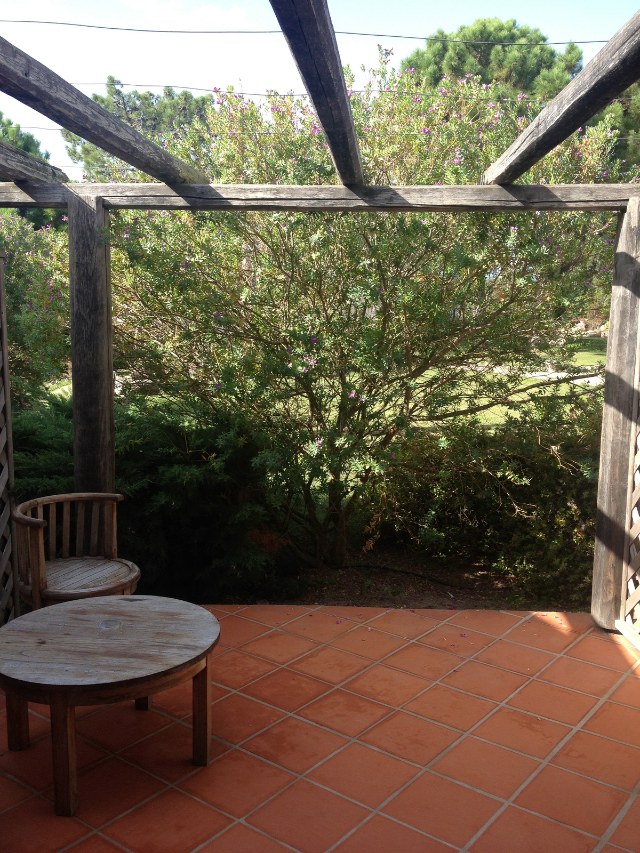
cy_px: 426
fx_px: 863
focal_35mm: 35
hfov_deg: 40.7
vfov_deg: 52.6
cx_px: 320
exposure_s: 1/375
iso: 64
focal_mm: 4.28
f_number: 2.4
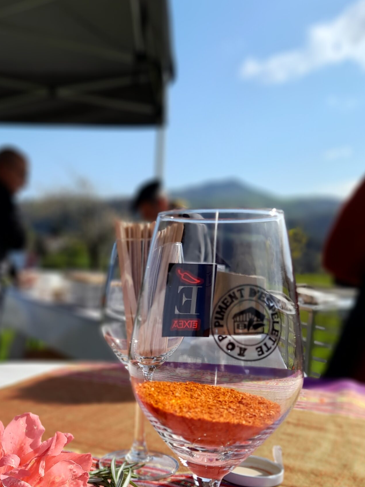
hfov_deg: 37.0
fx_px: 534
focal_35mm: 38
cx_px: 101
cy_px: 336
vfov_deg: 47.9
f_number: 2
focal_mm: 4.6
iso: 20
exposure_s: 1/840
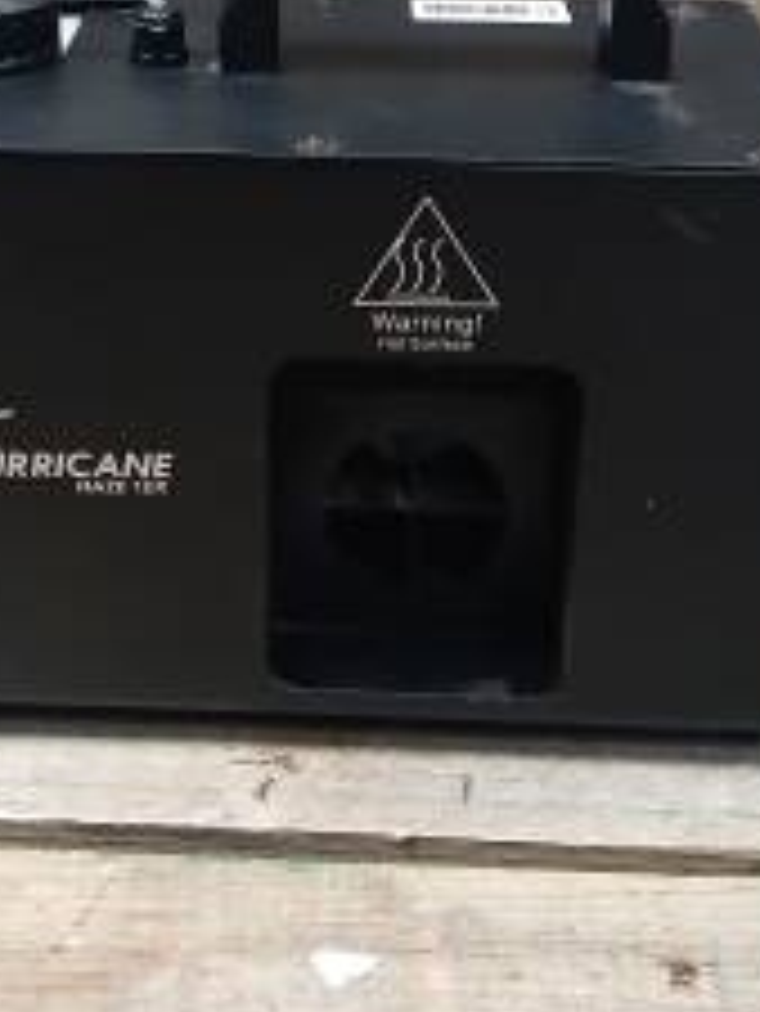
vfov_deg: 30.6
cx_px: 337
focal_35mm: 60
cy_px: 81
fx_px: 1755
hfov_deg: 24.4
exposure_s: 1/24
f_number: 1.8
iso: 320
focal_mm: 3.98
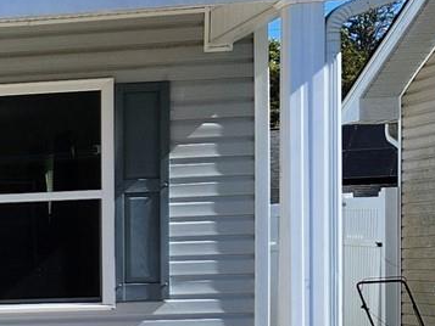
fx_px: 1659
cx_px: -546
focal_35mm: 132
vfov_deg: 11.1
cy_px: 373
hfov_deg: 12.4
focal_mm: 5.4
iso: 20
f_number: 1.8
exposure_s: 1/1946
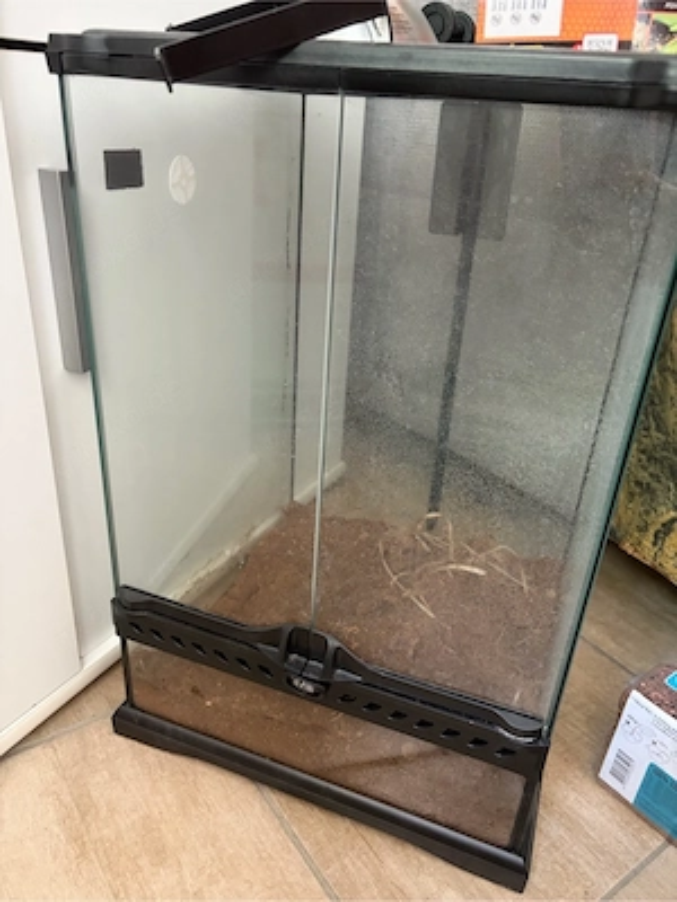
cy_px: 451
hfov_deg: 53.1
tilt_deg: -27.4
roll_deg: -3.2
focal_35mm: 26
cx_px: 338
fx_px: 678
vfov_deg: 67.3
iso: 400
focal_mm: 5.96
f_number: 1.6
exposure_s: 1/50
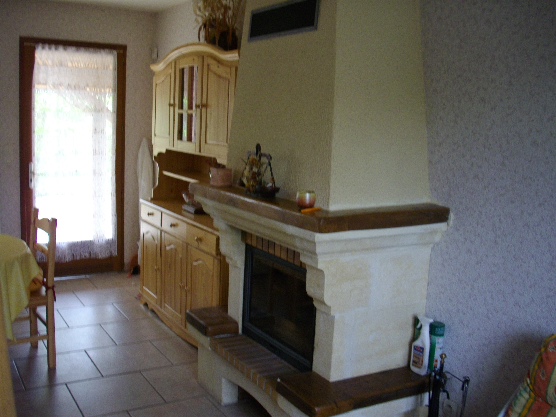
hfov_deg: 50.1
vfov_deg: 38.7
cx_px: 278
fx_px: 594
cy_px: 208
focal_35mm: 37
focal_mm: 6.2
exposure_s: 1/50
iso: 200
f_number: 2.8
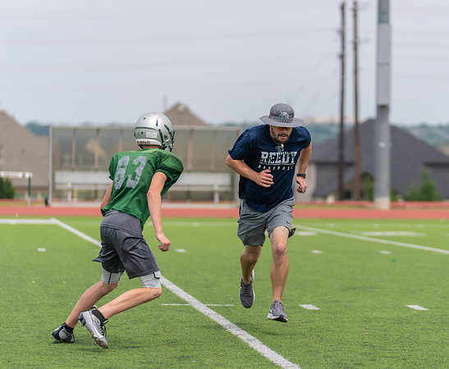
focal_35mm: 191
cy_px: 200
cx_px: 272
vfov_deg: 8.2
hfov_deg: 10.0
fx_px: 2567
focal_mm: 154
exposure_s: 1/1250
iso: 100
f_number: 3.2
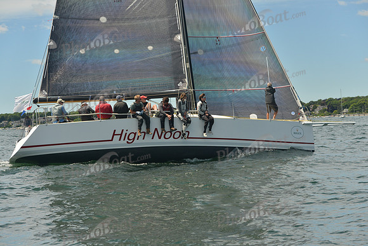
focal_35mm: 70
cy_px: 123
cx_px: 184
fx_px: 716
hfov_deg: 28.8
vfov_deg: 19.5
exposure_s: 1/1000
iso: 400
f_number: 5.6
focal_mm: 70
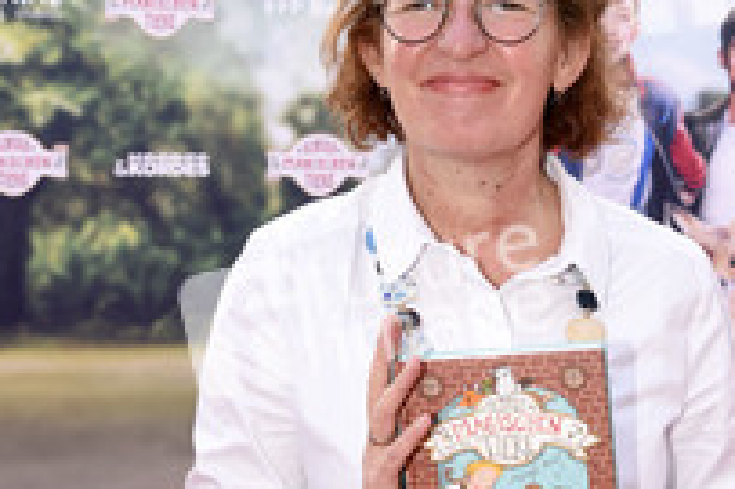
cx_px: 471
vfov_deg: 19.1
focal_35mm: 69
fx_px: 1408
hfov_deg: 29.1
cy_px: 493
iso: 400
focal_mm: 35
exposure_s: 1/160
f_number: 6.3
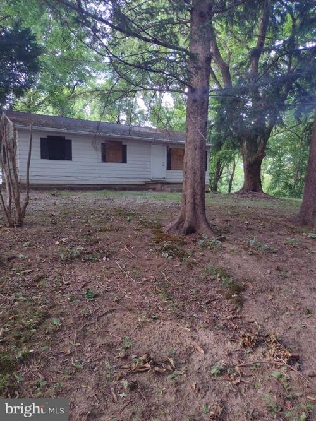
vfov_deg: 65.3
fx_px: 329
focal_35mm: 27
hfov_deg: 51.3
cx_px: 158
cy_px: 210
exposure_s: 1/120
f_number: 1.7
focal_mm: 4.71
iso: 172
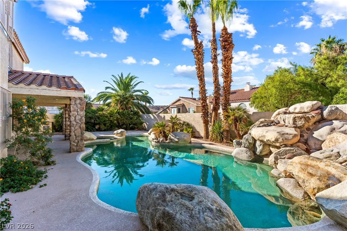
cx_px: 174
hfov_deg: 93.3
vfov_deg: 70.4
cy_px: 116
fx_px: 164
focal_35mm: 17
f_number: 8
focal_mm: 17
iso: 400
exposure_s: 1/8000
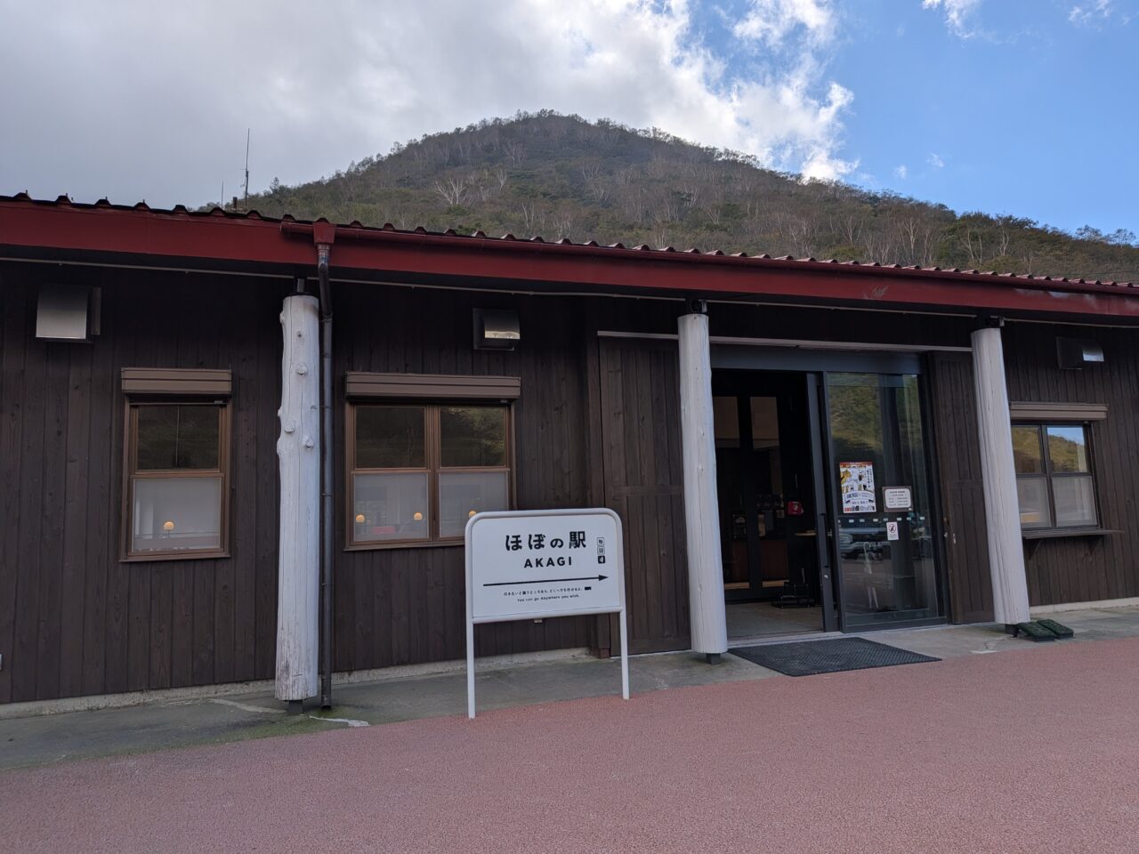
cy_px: 427
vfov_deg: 56.8
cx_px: 570
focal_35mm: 24
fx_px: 790
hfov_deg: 71.6
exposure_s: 1/1848
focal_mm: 4.53
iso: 30
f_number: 1.7
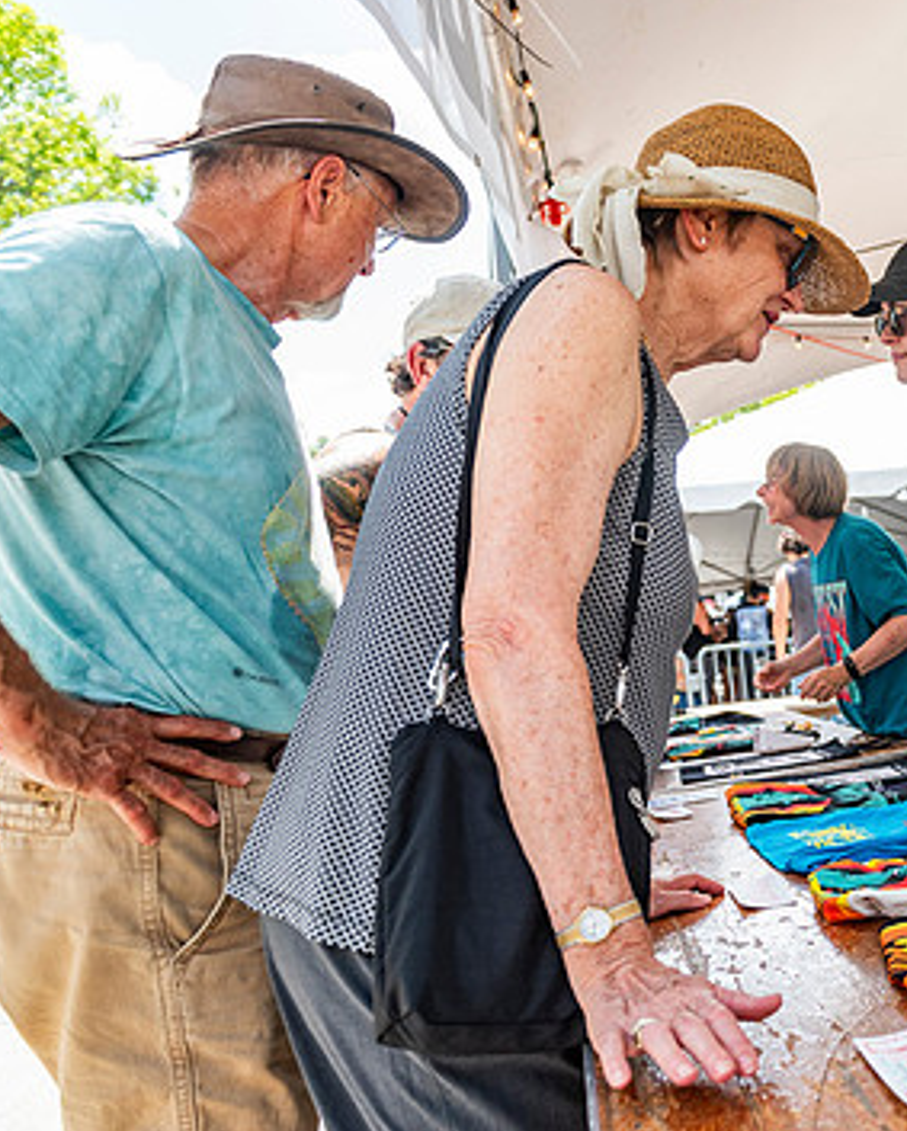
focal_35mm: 37
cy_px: 546
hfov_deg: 36.1
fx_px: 1240
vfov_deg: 49.0
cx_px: 910
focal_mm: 24
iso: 400
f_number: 4
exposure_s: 1/800
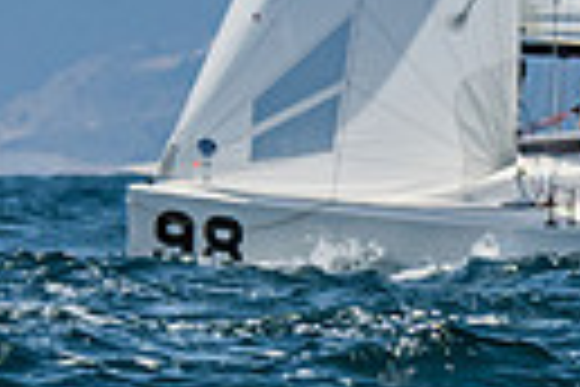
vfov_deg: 0.9
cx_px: 134
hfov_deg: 1.4
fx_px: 23585
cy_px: 54
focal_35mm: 1464
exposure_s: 1/2000
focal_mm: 180
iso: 400
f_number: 6.3
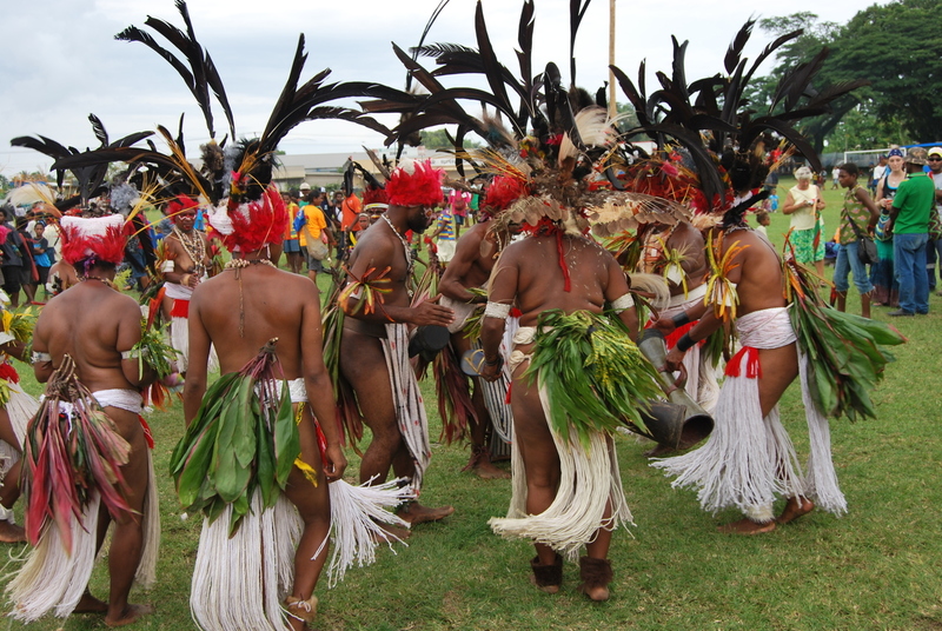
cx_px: 471
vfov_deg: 38.5
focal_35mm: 34
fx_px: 904
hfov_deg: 55.0
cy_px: 316
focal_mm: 23
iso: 100
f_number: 6.3
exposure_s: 1/160
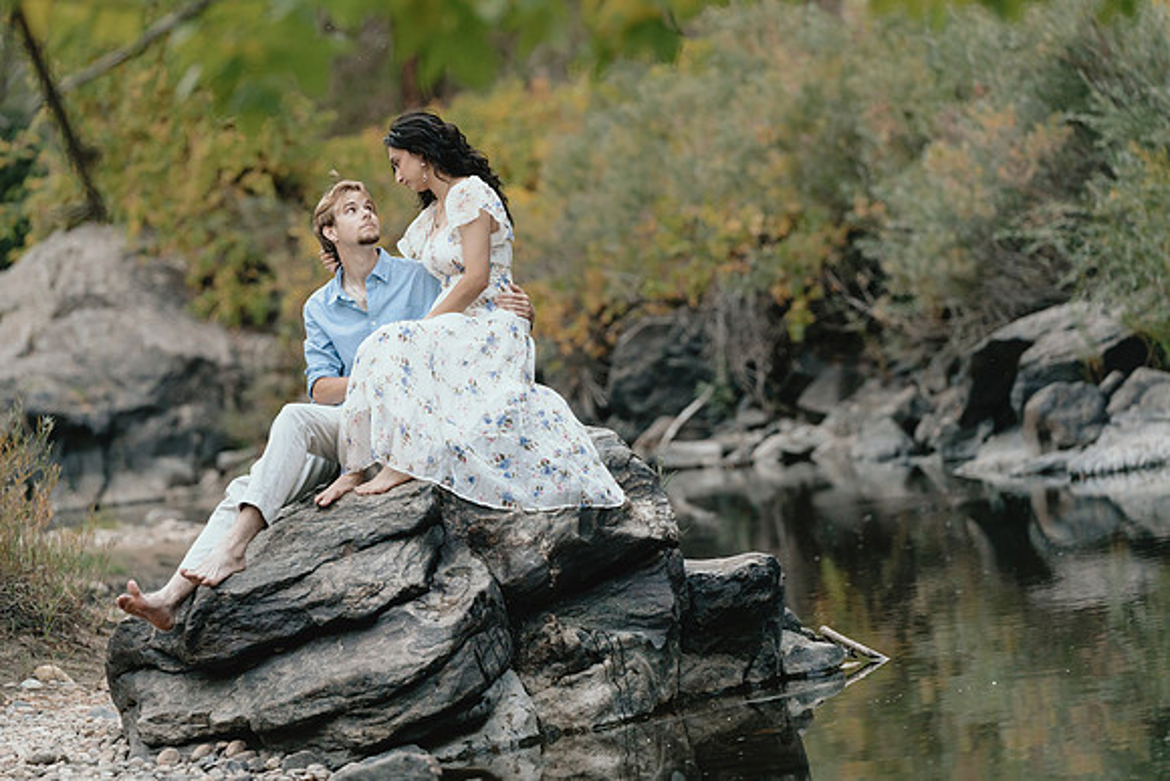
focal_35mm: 171
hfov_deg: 12.0
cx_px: 585
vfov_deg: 8.0
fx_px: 5559
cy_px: 390
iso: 1000
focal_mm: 171
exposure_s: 1/200
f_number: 3.5
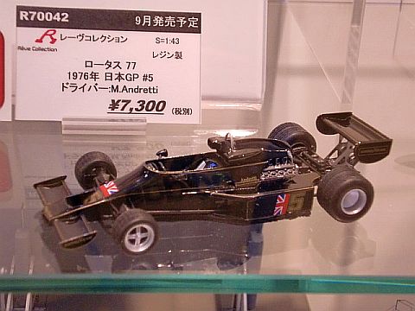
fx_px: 803
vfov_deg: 21.9
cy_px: 156
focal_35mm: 67
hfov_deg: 29.0
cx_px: 208
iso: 400
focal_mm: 11.16
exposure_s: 1/40
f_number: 4.3
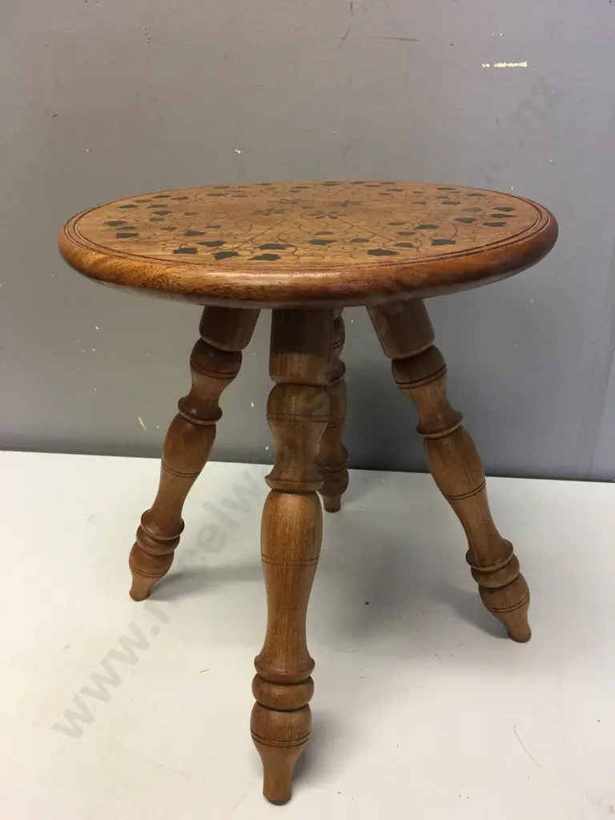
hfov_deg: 48.2
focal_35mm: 29
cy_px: 410
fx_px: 687
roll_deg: -0.5
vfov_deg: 61.7
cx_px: 308
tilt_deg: -23.4
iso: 50
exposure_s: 1/33
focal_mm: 4.15
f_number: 2.2
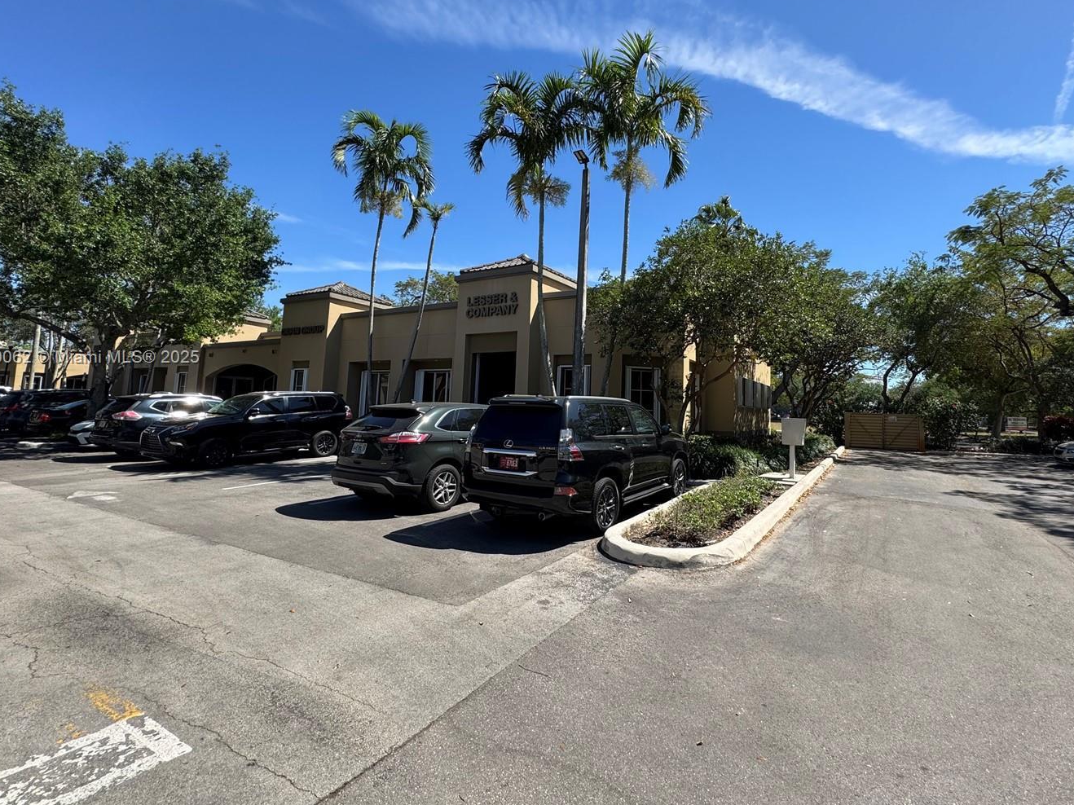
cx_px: 591
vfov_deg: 74.5
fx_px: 527
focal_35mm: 17
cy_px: 359
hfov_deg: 90.7
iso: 50
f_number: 2.2
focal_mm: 2.22
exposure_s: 1/1236
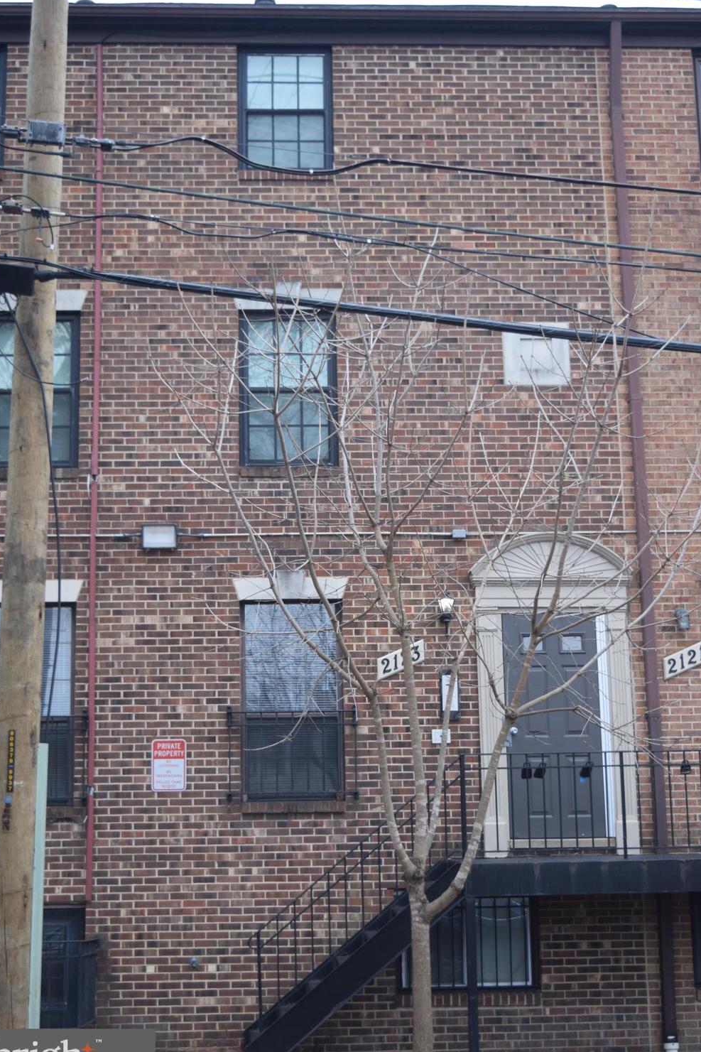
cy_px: 541
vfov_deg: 35.6
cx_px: 342
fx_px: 1636
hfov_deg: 24.2
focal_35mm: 56
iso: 400
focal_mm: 36
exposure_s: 1/80
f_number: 4.8
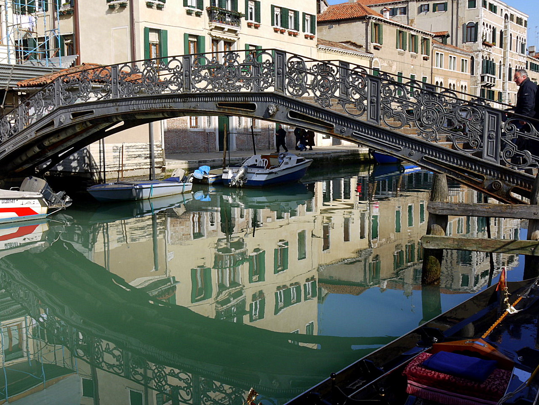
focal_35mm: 36
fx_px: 561
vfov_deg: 39.7
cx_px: 270
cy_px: 202
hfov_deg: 51.4
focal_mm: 18
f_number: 16
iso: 100
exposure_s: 1/80
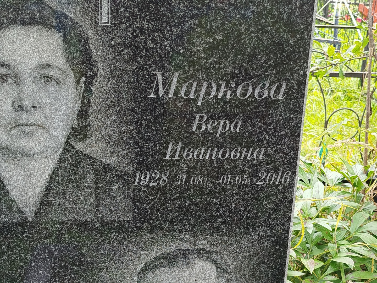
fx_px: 523
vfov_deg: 30.3
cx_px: 188
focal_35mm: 48
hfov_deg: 39.7
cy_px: 142
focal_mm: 5.31
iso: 80
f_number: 1.7
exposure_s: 1/100
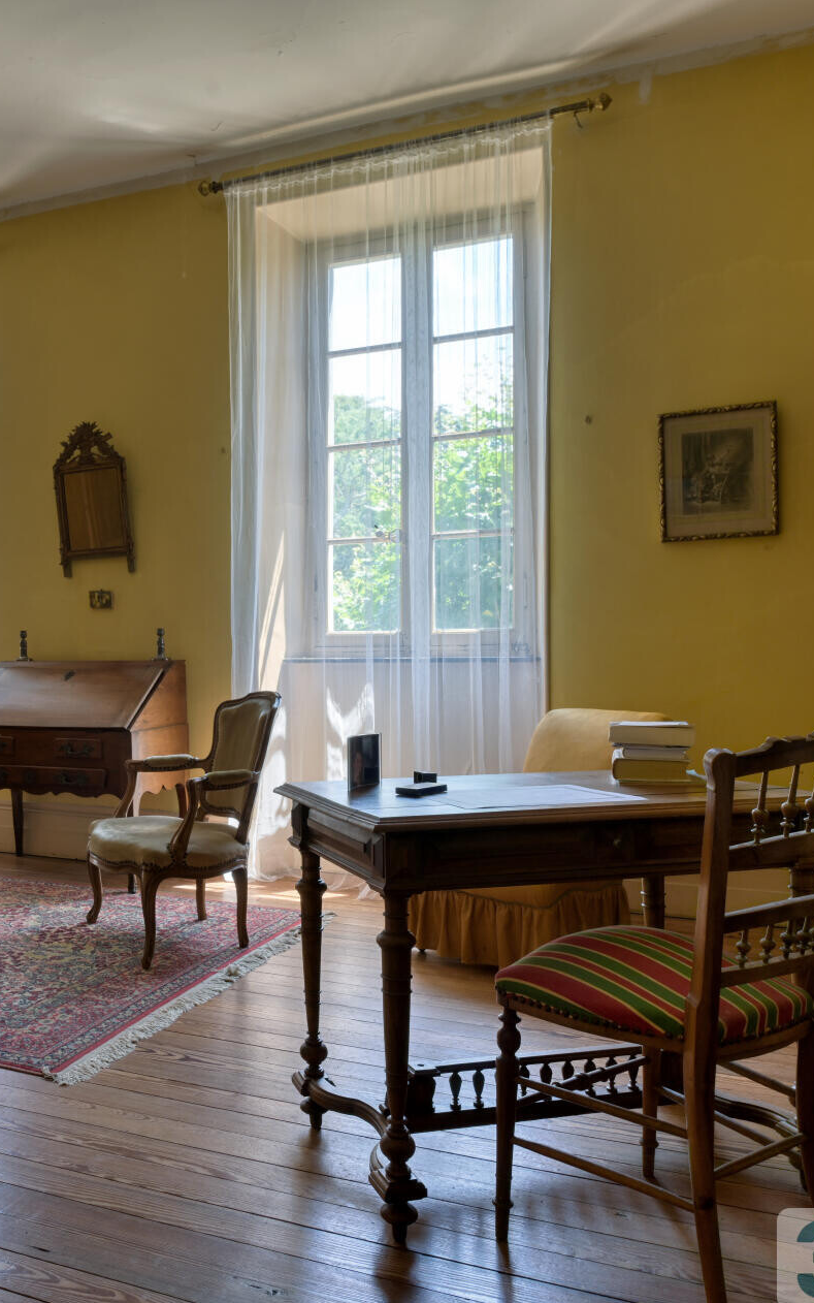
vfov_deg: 61.2
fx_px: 1100
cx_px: 193
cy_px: 660
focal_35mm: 31
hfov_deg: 39.4
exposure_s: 1/5
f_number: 9
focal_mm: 20
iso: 100
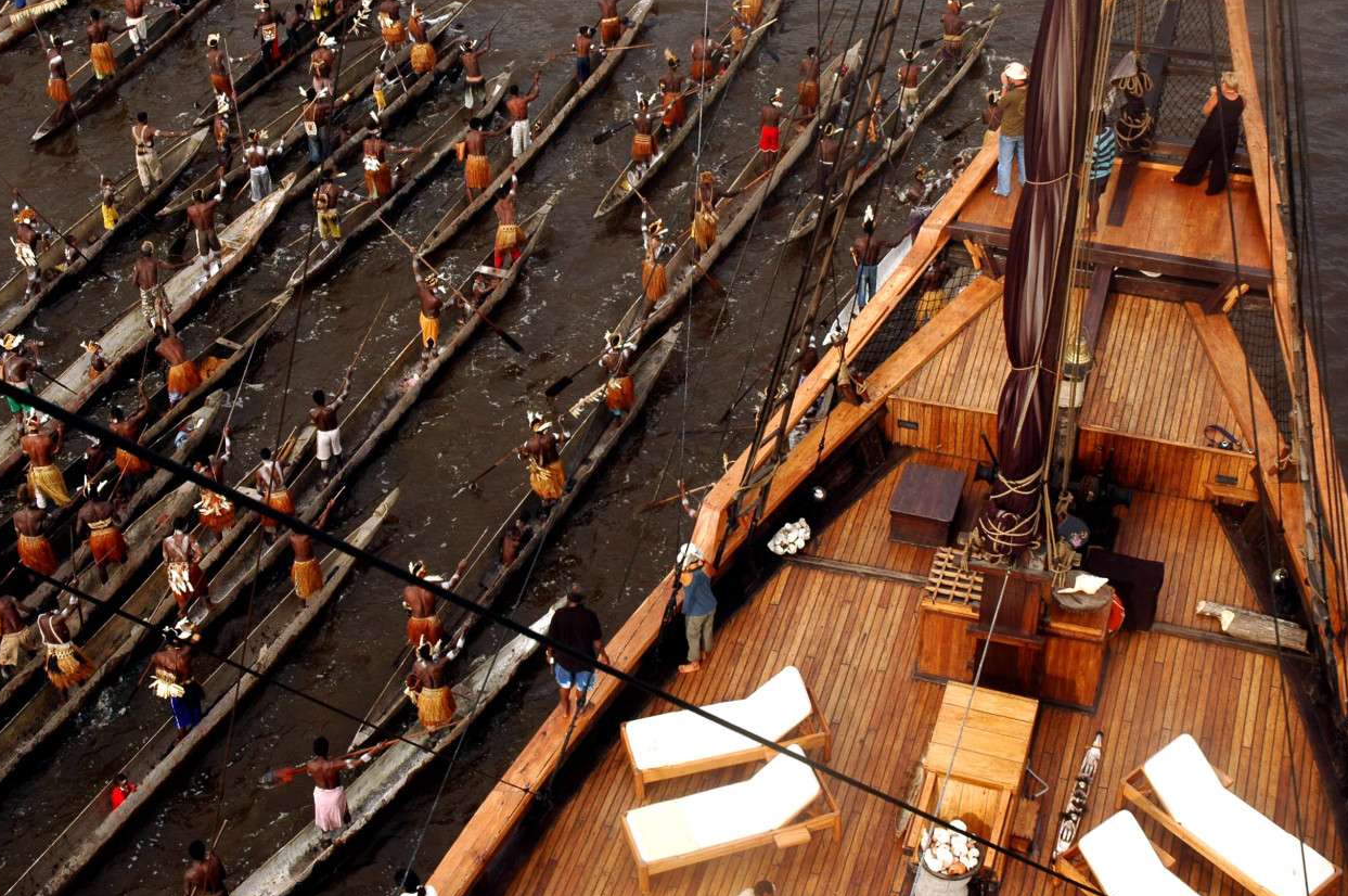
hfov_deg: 34.7
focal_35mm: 58
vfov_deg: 23.5
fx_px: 2155
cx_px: 592
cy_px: 396
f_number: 7.1
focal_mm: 31
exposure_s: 1/250
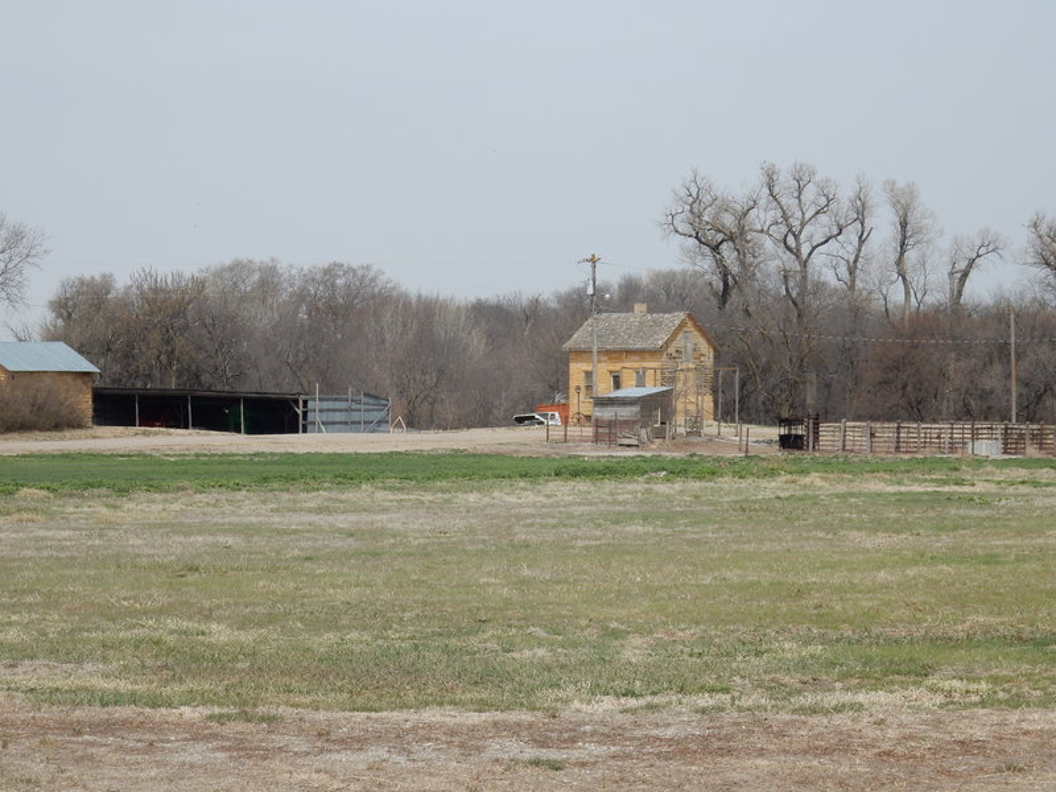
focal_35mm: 139
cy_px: 396
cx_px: 528
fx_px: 4240
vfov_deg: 10.7
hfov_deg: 14.2
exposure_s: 1/800
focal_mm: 24.7
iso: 125
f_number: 6
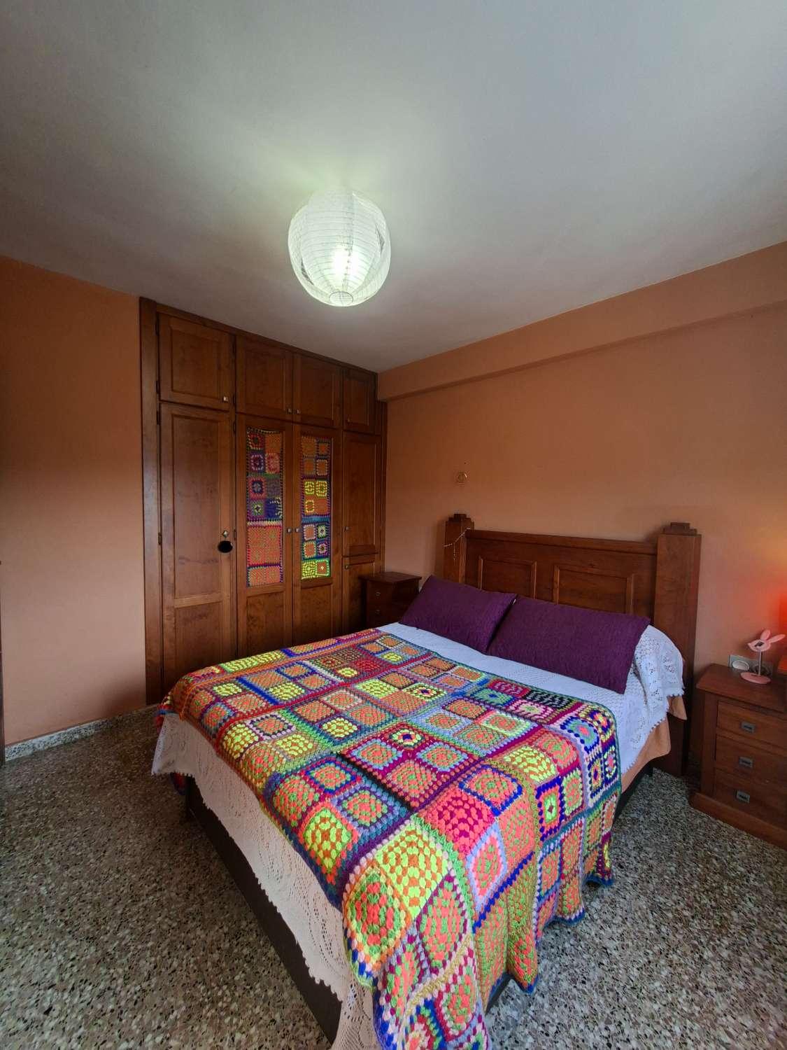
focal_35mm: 13
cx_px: 394
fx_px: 394
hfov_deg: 89.9
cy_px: 525
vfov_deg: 106.2
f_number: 2.2
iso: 80
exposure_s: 1/40
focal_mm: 1.74
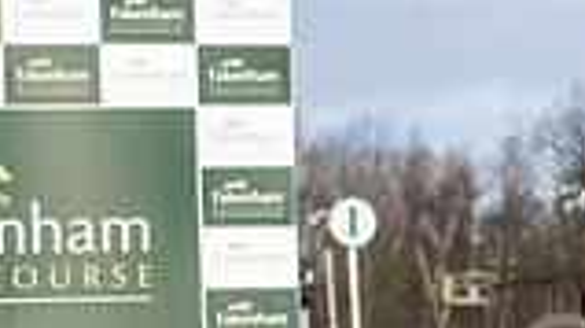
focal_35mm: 287
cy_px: 584
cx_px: 1001
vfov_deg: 4.2
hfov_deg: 7.3
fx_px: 4447
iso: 640
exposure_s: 1/500
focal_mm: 75
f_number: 8
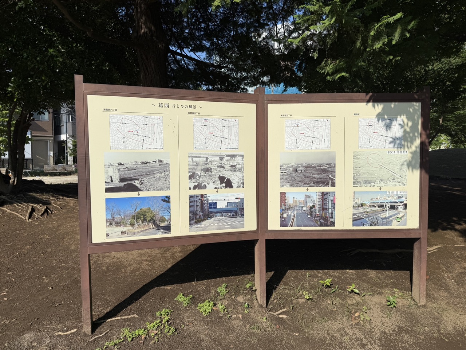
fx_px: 323
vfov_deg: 56.8
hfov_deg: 71.6
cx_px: 233
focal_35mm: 24
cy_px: 175
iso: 80
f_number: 1.78
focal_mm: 6.76
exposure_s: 1/8130
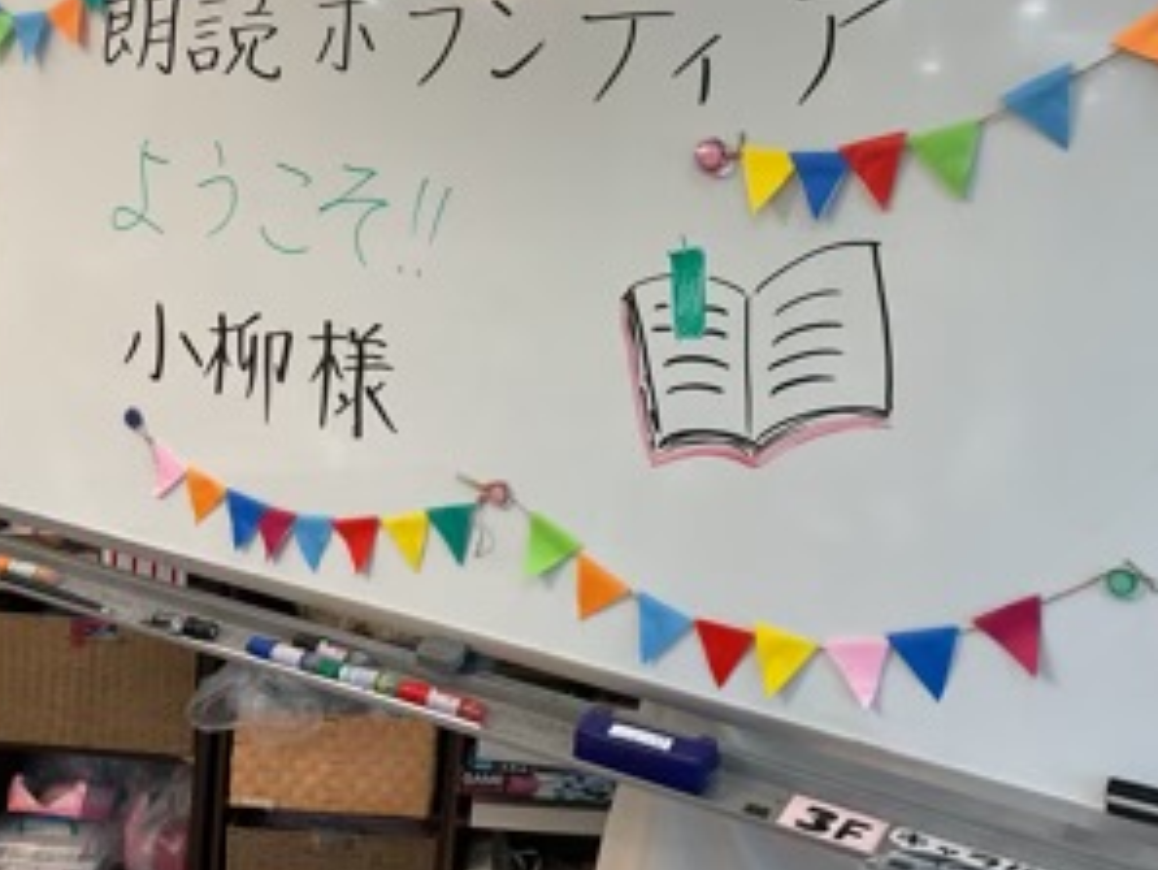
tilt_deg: -7.0
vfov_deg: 36.7
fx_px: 1305
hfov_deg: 47.7
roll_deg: -5.4
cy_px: 347
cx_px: 663
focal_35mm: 39
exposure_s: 1/100
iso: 64
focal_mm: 3
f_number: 1.8
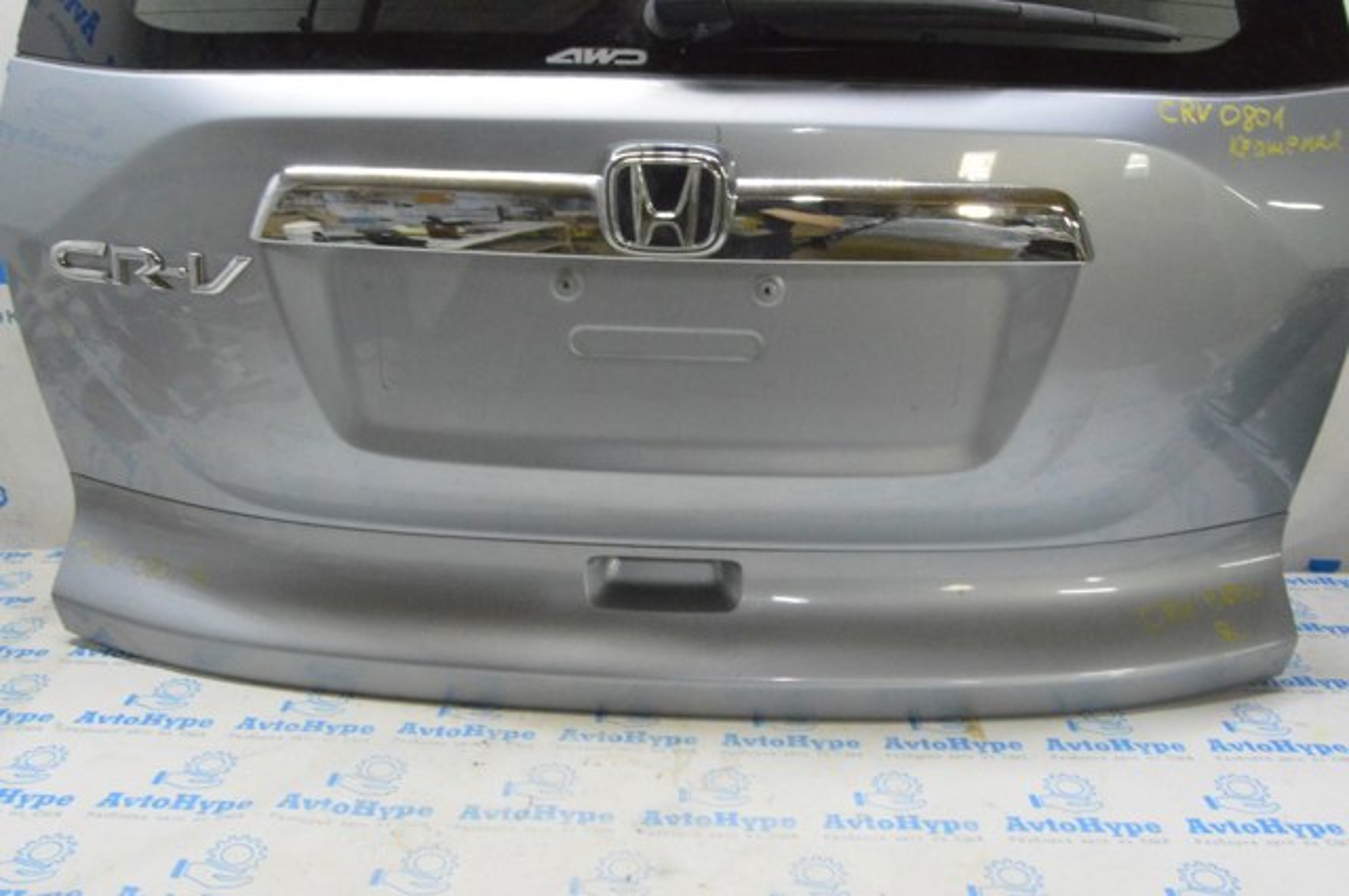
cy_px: 448
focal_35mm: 30
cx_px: 674
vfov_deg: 43.5
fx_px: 1123
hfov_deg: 62.0
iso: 6400
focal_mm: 20
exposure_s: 1/15
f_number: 20
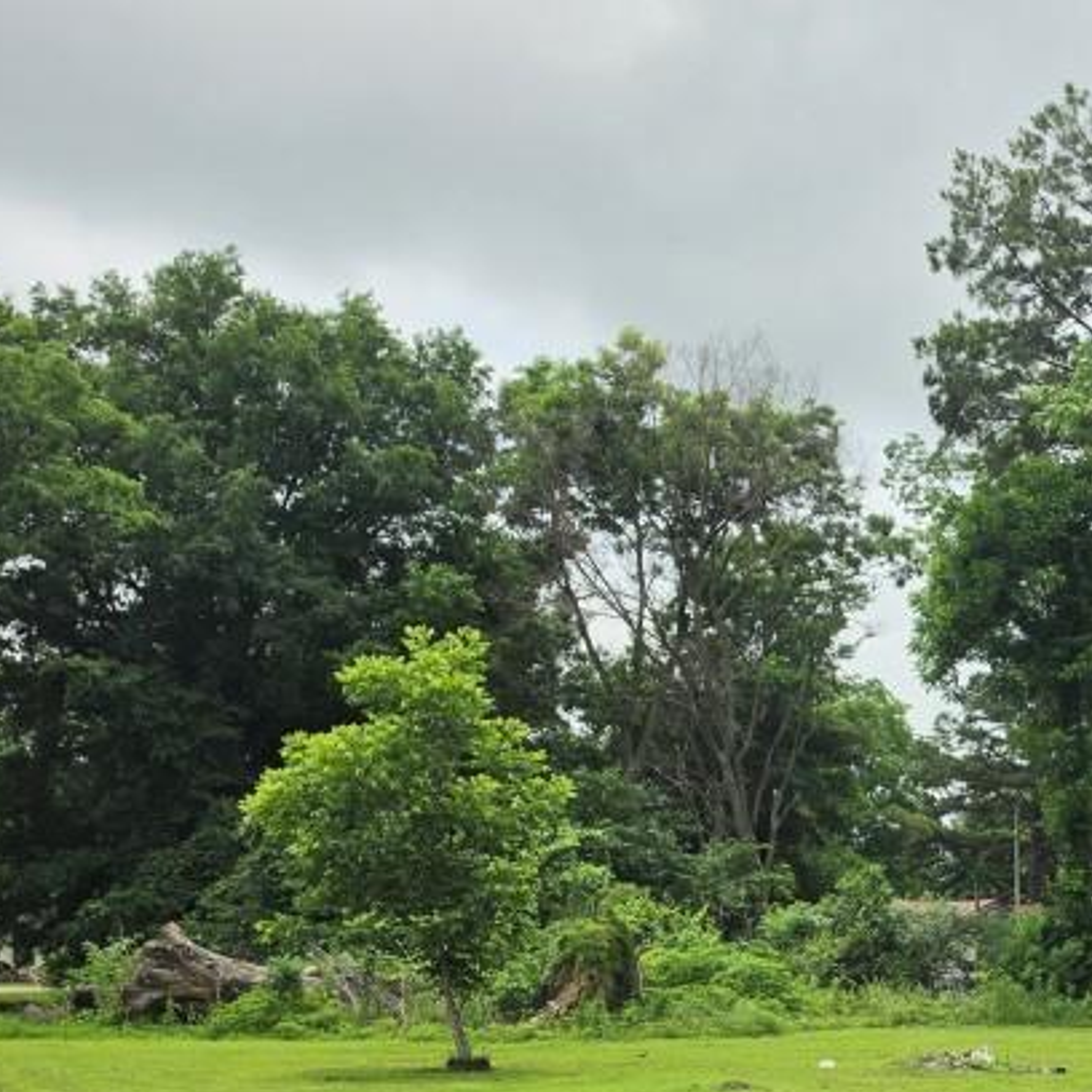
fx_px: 1820
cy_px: 897
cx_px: 1266
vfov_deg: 32.4
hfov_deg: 29.4
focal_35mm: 51
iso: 50
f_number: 1.4
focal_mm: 6.5
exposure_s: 1/7939
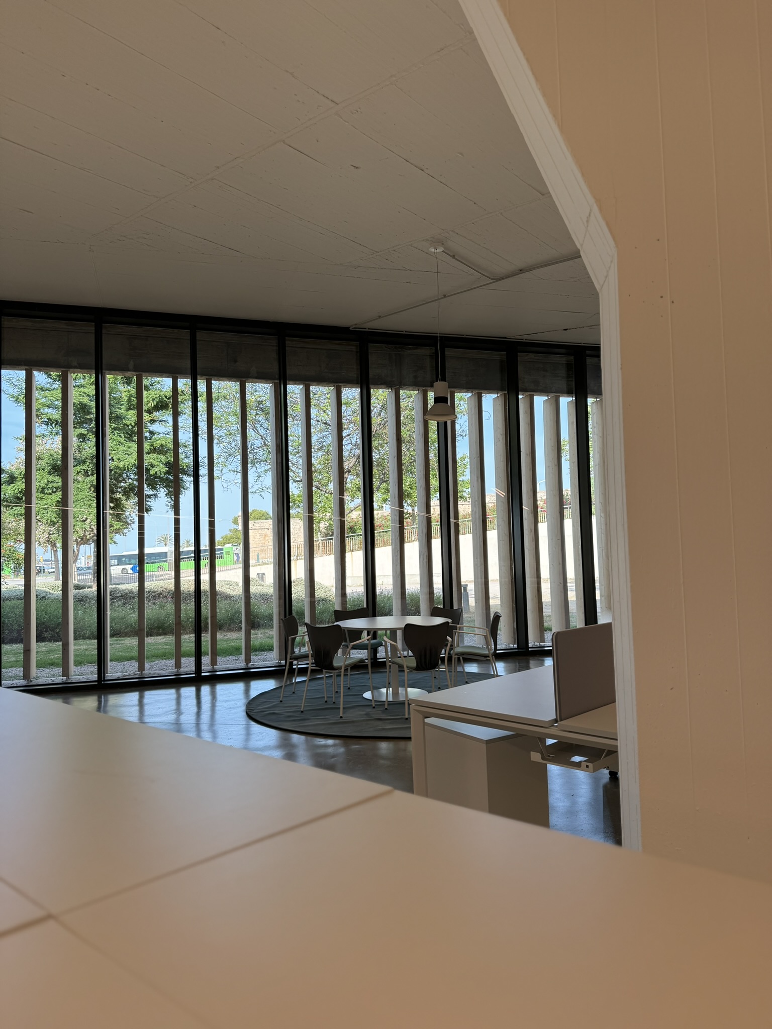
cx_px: 386
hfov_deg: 56.8
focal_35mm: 24
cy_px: 514
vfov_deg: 71.6
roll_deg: +1.4
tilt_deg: +3.8
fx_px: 714
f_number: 1.78
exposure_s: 1/439
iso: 80
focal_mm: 6.76
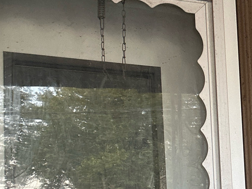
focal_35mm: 71
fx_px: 517
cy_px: 194
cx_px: 223
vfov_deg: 20.0
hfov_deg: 26.6
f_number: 1.9
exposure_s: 1/60
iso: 125
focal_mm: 2.69
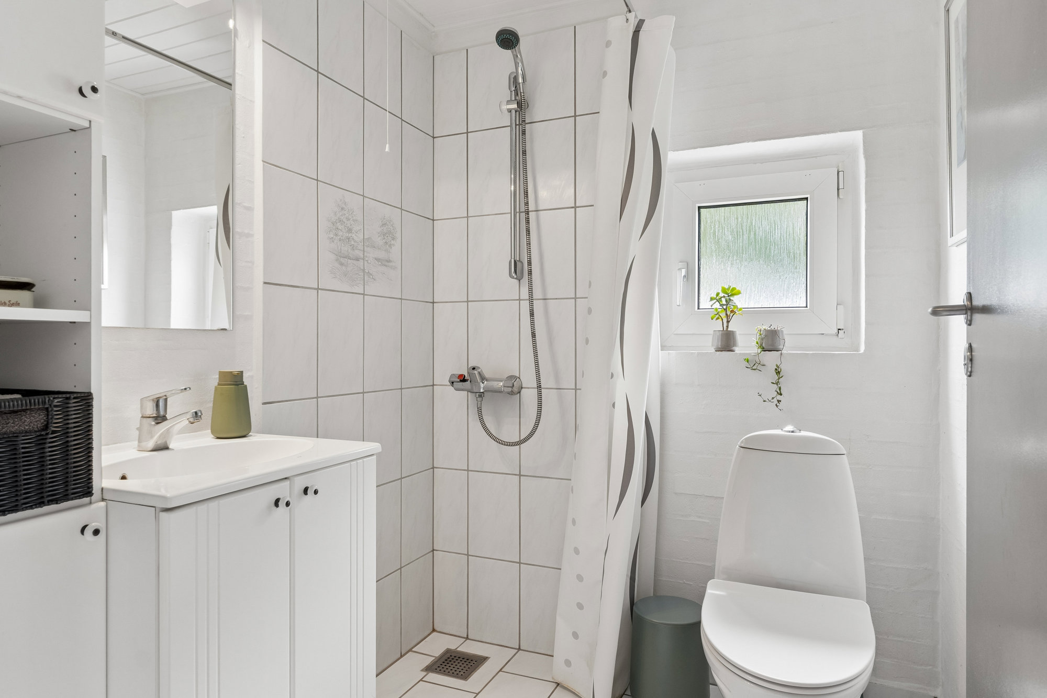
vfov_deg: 56.1
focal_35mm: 22
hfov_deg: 77.3
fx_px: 654
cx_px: 524
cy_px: 349
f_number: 8
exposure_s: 1/15
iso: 200
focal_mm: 15
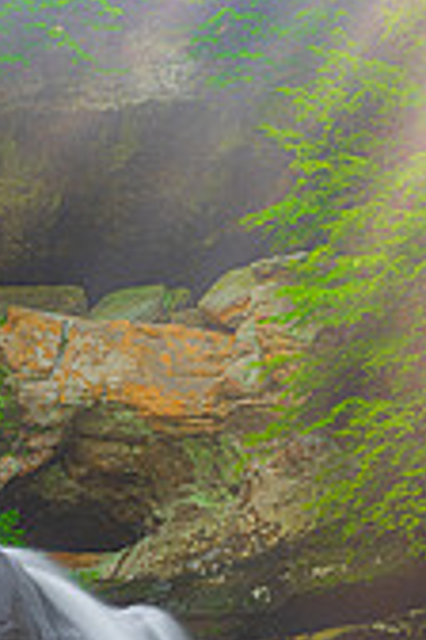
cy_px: 510
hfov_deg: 13.4
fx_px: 1810
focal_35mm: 102
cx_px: 243
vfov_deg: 19.8
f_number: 14
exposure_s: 1
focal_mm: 38
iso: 64
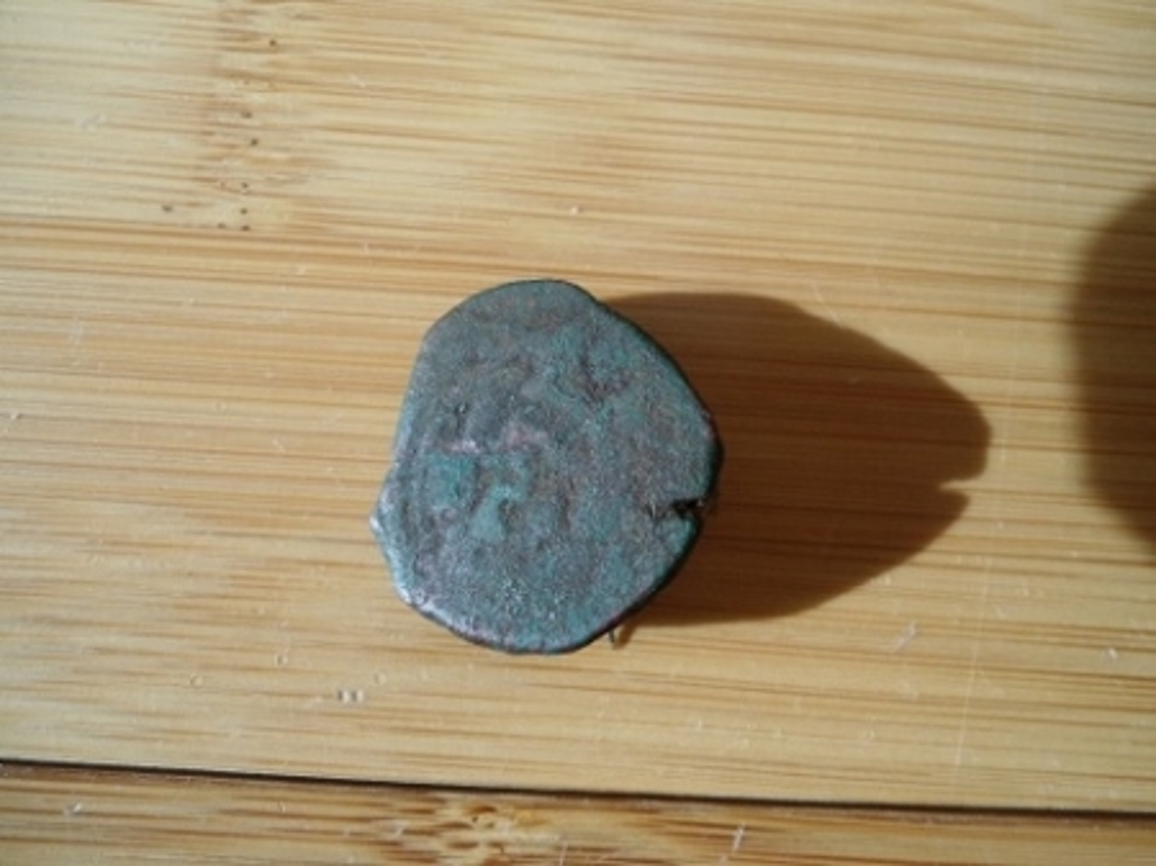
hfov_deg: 67.3
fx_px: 868
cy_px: 433
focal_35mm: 26
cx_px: 578
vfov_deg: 53.0
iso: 80
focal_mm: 4.7
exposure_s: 1/800
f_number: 2.8
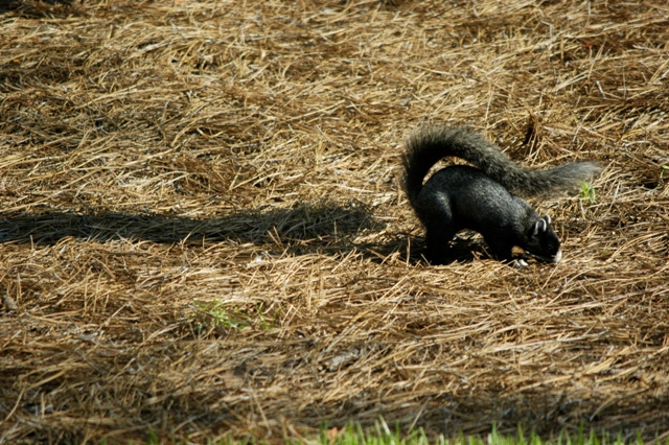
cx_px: 334
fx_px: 5850
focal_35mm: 315
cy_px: 222
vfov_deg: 4.4
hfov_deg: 6.5
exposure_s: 1/350
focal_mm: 210
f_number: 5.6
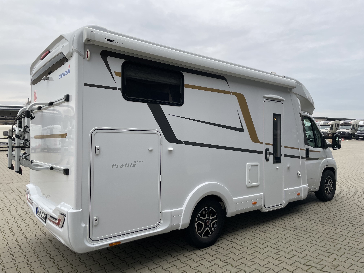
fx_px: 273
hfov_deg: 67.3
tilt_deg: -2.4
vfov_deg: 53.1
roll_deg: +0.4
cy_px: 136
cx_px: 182
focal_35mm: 26
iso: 32
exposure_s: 1/121
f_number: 1.6
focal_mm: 4.2
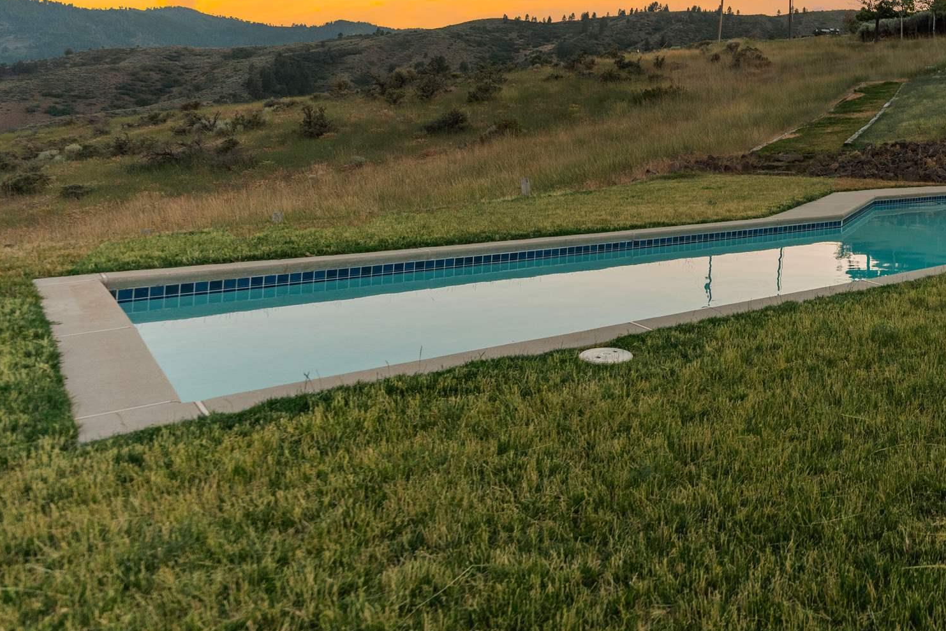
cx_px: 977
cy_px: 114
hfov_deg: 49.7
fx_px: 762
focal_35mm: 29
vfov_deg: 42.6
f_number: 2.8
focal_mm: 14
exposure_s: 1/125
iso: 800
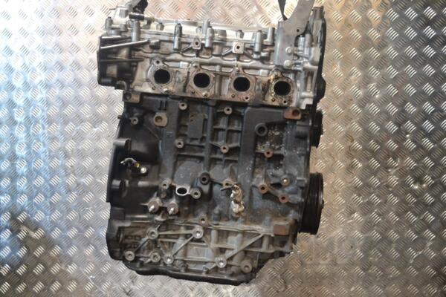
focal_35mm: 44
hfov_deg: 45.0
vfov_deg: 30.8
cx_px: 223
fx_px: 539
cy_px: 148
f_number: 4.5
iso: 3200
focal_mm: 29
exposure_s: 1/80
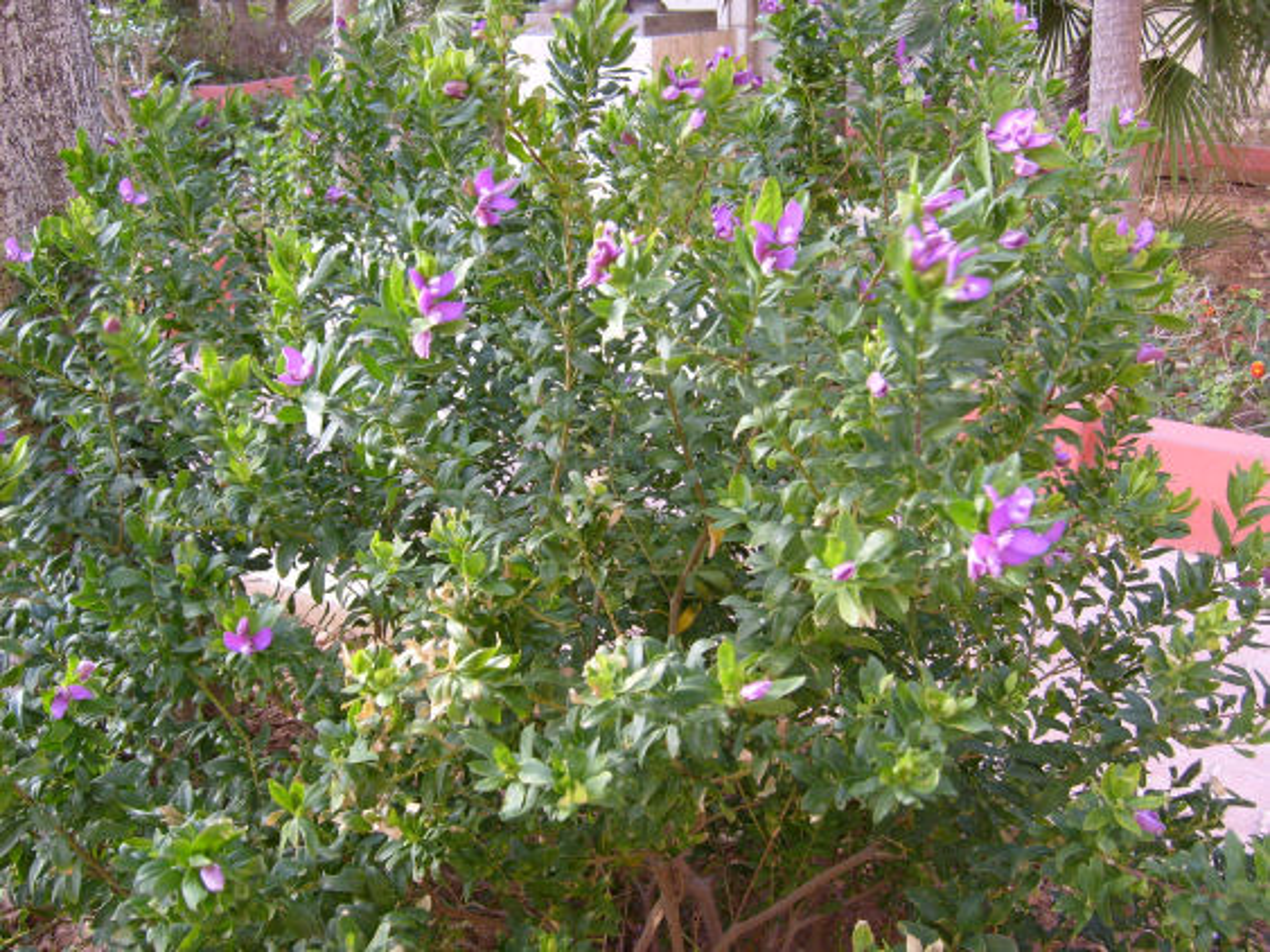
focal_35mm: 35
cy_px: 476
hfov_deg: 52.6
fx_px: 1284
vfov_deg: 40.7
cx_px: 635
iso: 80
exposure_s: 1/90
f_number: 2.8
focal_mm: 5.8
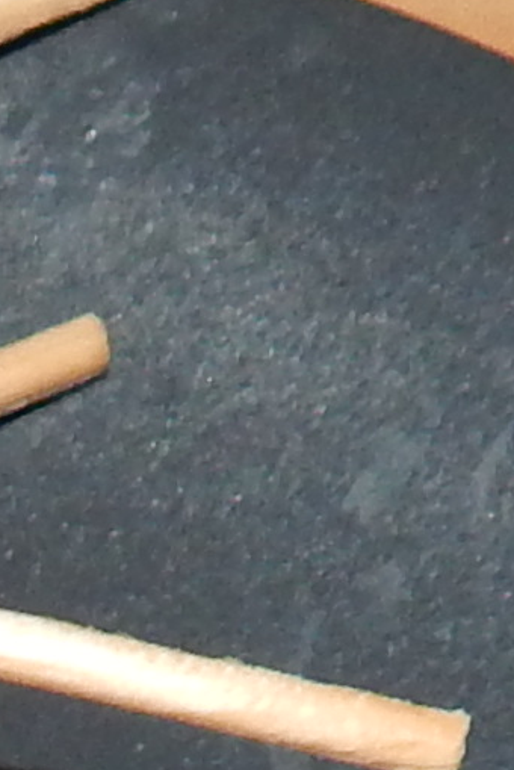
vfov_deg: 9.1
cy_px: 1768
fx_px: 4427
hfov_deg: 6.1
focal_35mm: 207
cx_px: -1078
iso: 200
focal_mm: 4
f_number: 3
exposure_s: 1/30
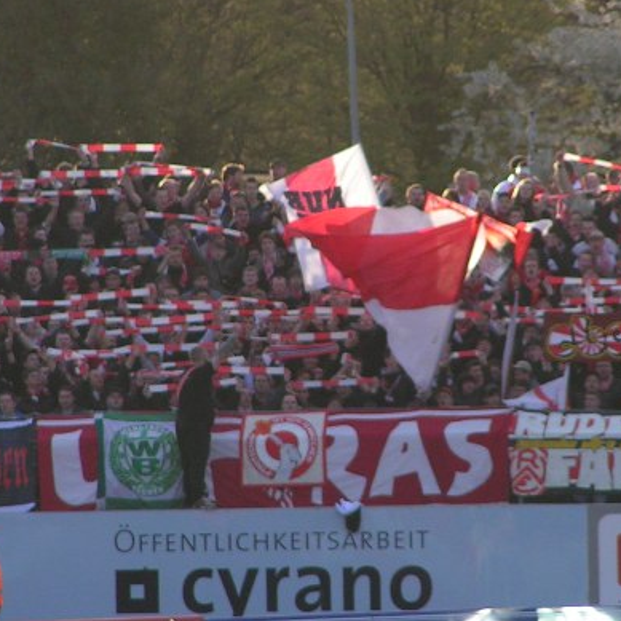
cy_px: 259
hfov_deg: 2.5
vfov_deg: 2.5
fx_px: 14025
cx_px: 361
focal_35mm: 691
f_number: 3.5
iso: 80
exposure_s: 1/400
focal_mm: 58
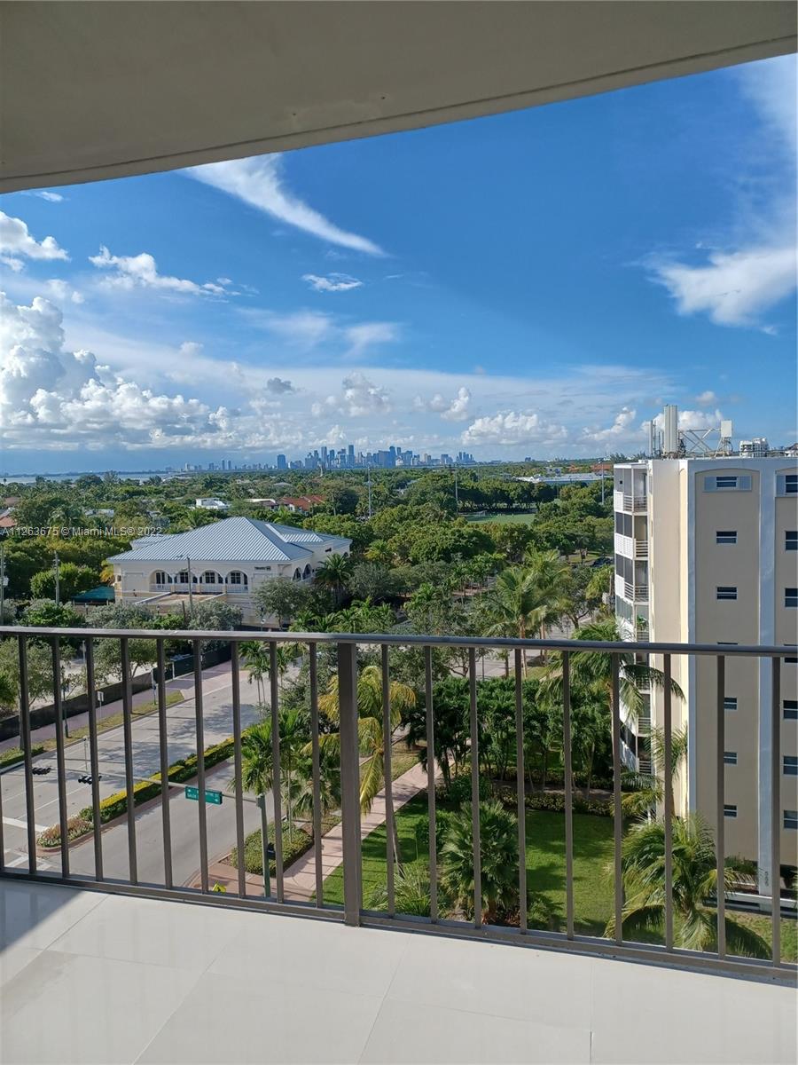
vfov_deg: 69.4
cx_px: 399
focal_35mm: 25
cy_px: 532
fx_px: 768
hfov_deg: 54.9
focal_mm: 4.6
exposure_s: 1/505
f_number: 1.8
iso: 32
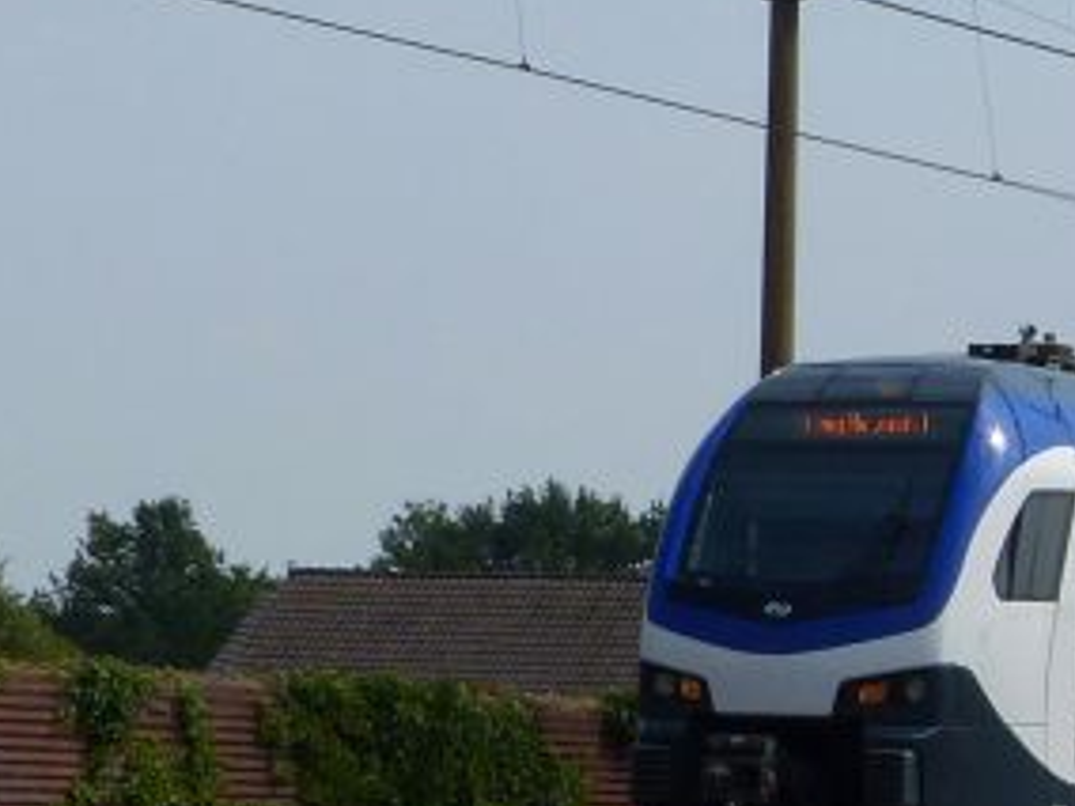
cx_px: 1457
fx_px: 6553
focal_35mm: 211
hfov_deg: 9.2
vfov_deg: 7.0
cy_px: 386
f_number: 4.5
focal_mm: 9.1
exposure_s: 1/1300
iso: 100
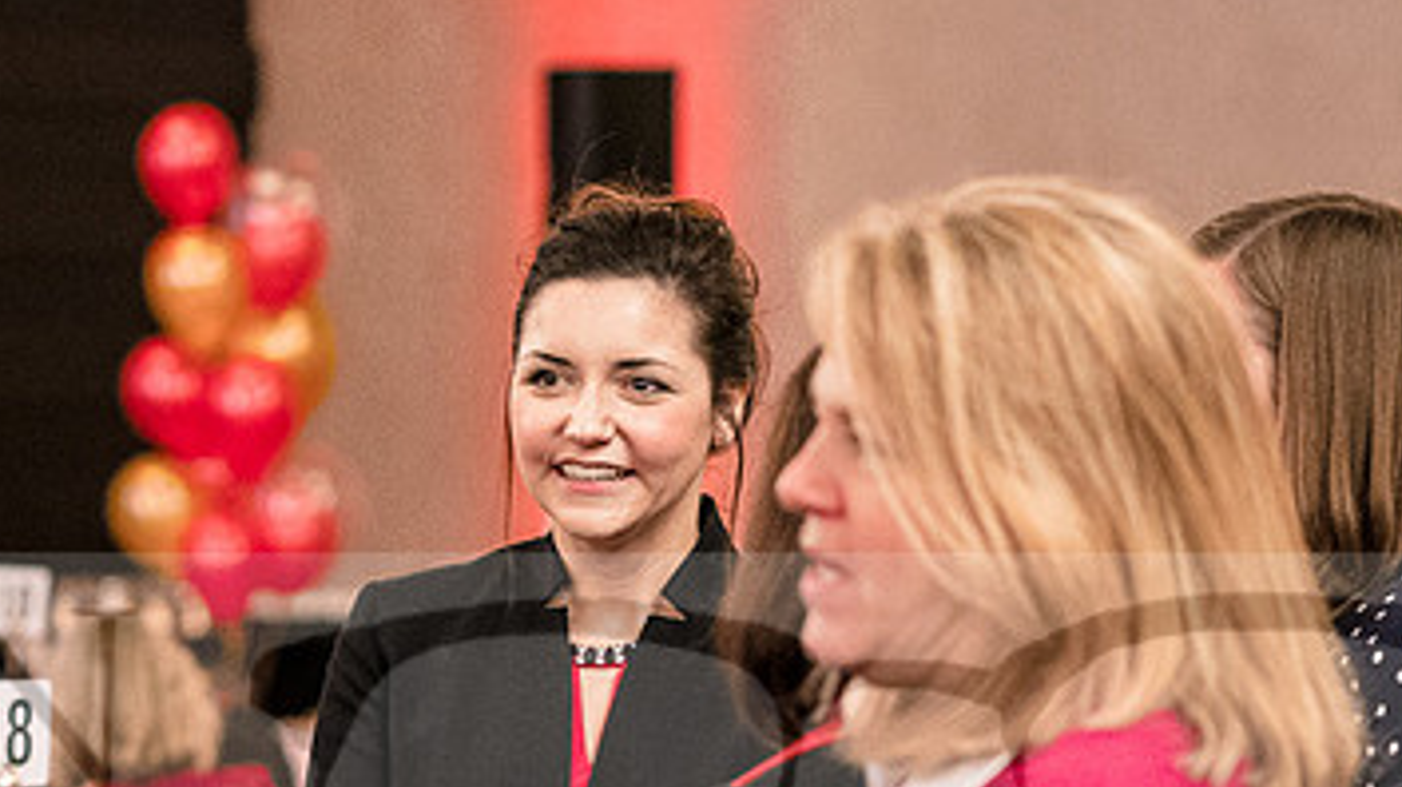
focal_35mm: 181
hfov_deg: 11.9
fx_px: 6724
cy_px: 729
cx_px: 453
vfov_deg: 6.7
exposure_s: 1/60
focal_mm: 70
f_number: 2.8
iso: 6400
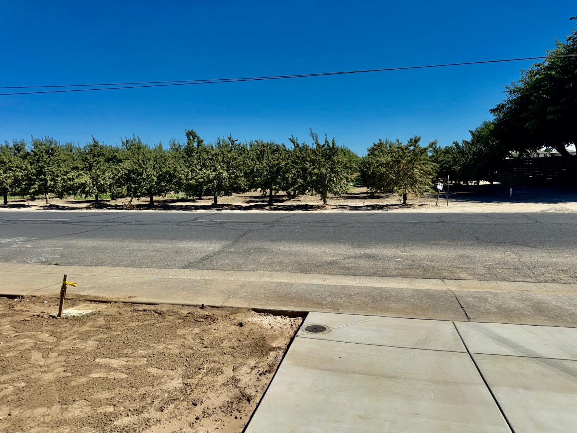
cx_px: 288
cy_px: 216
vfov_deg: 56.8
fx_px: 400
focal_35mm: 24
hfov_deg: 71.6
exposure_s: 1/7937
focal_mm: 6.76
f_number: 1.78
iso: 64
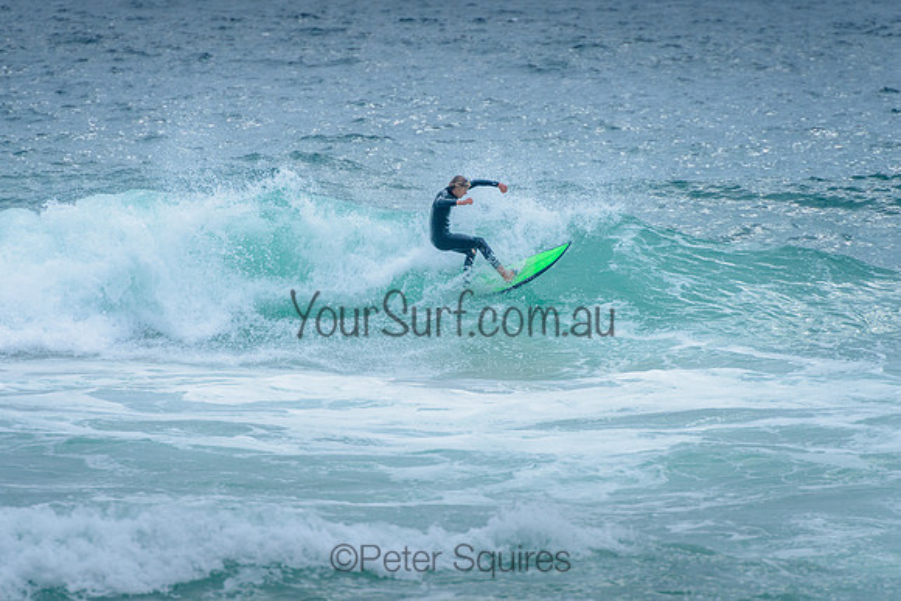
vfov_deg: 2.8
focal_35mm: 490
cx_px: 408
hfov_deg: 4.2
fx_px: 12270
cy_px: 262
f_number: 7.1
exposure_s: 1/1600
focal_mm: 400
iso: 500
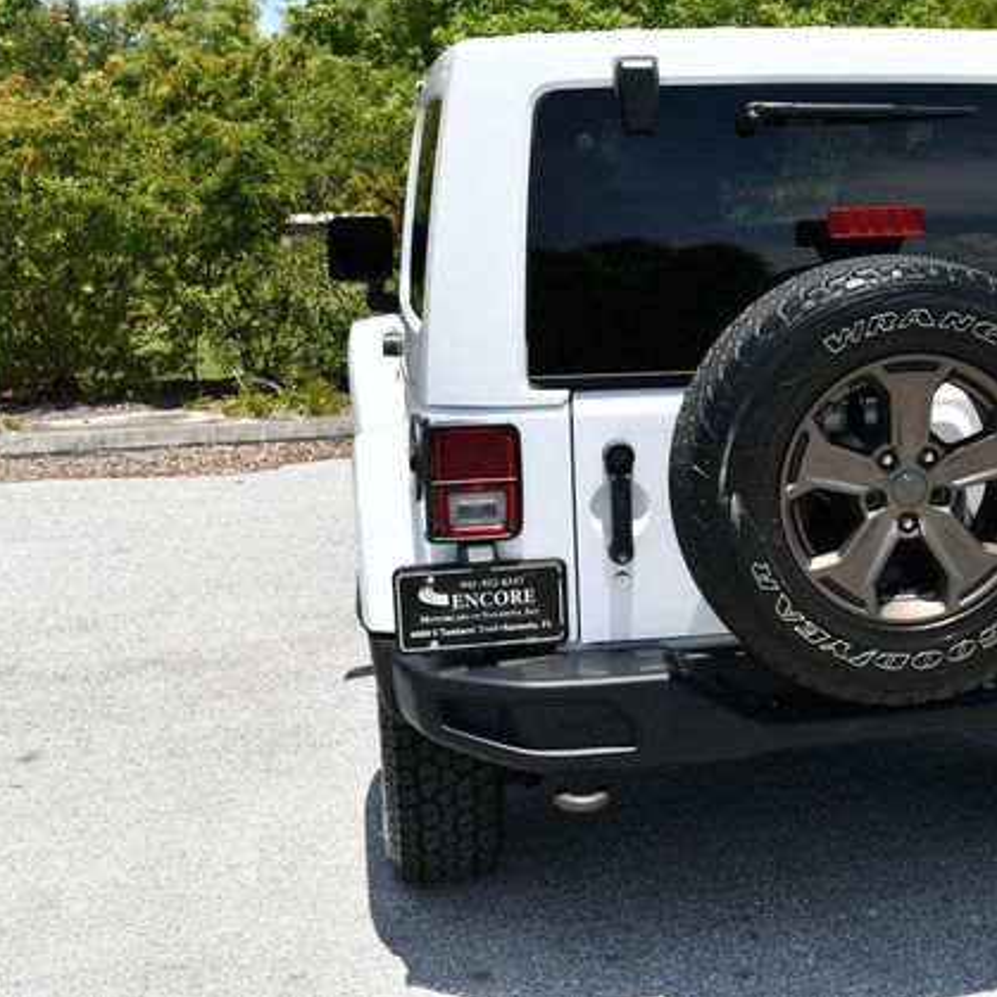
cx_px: 735
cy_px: 495
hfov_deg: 32.2
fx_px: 1694
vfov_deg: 32.8
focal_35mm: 52
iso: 100
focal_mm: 20
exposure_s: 1/250
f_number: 8
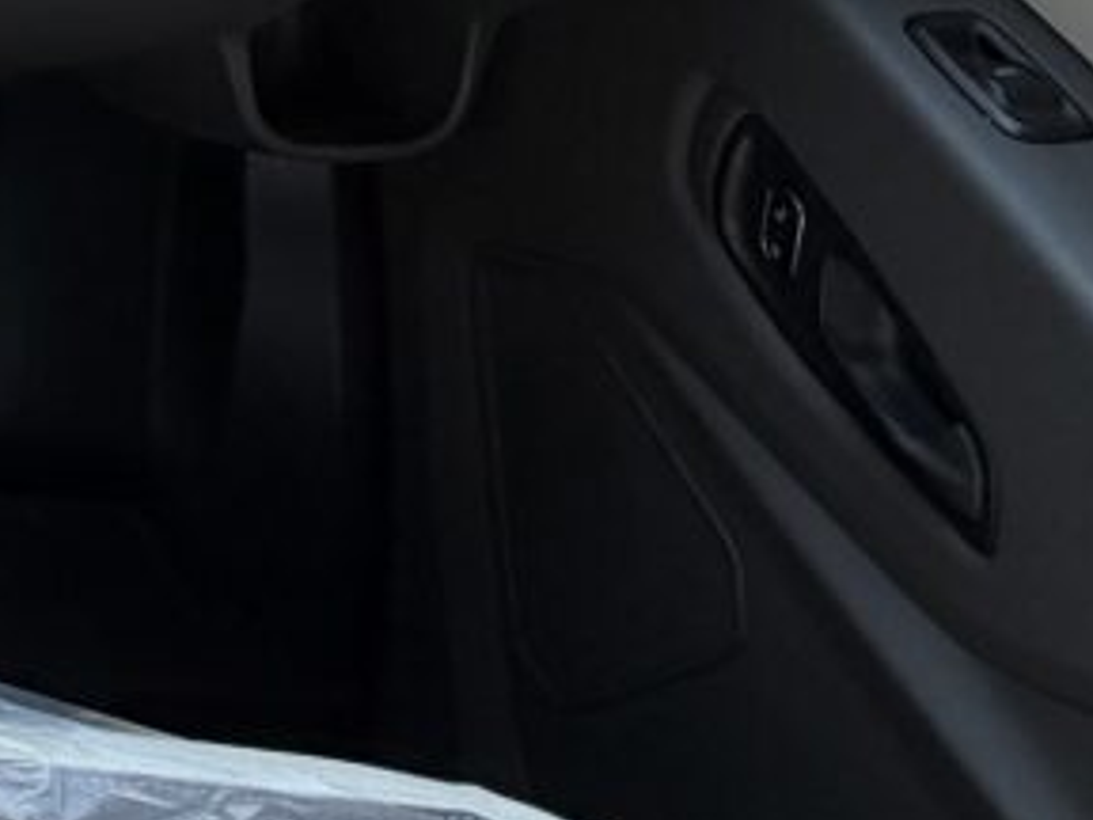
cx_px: -1013
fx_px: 2210
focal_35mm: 70
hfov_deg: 19.0
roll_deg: -0.8
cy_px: -509
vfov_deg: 18.0
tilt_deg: -39.2
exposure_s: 1/502
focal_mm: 2.22
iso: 64
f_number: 2.2
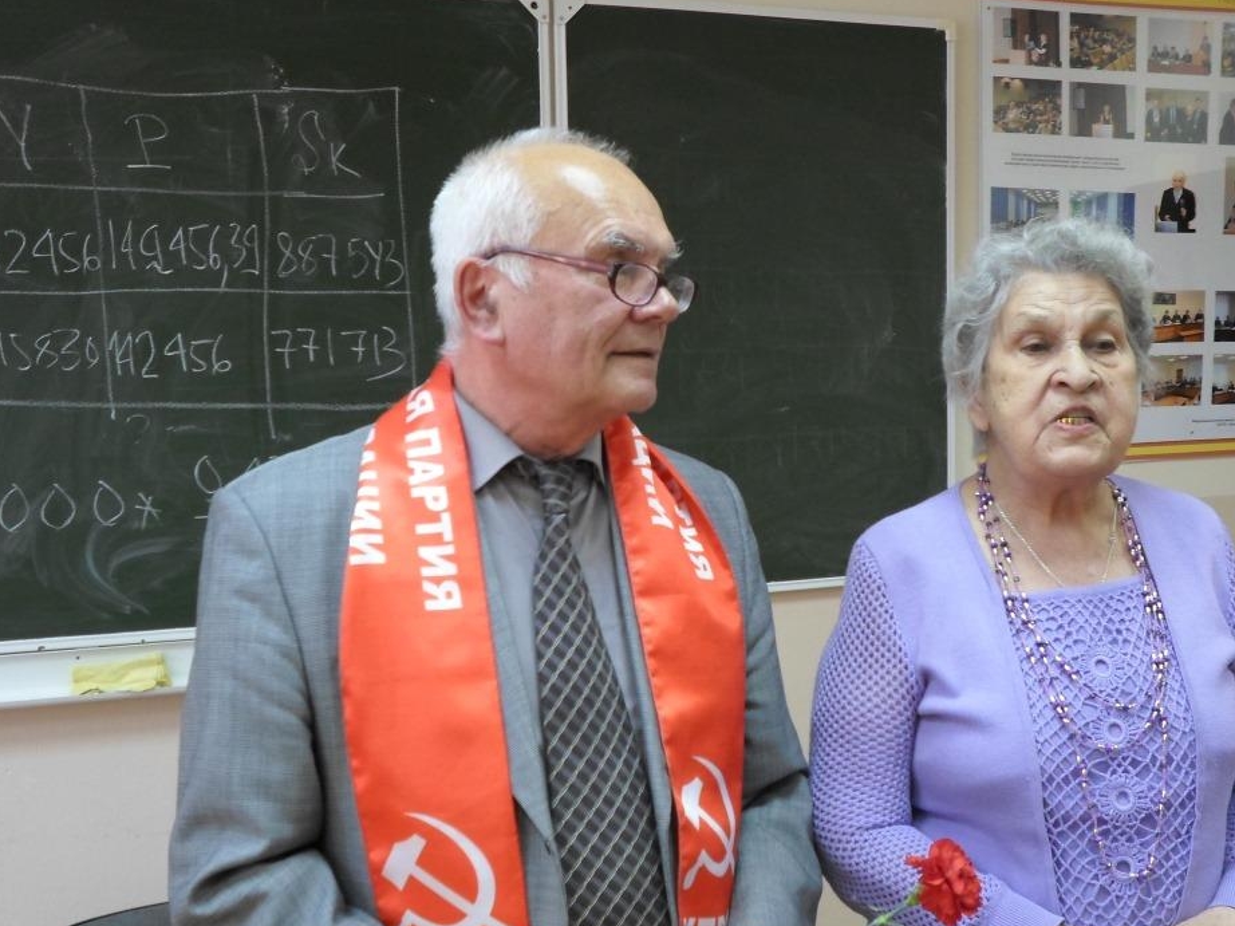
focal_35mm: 40
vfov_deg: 35.9
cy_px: 508
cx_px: 658
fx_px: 1427
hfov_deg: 46.8
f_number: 3
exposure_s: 1/45
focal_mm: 6.5
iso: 240
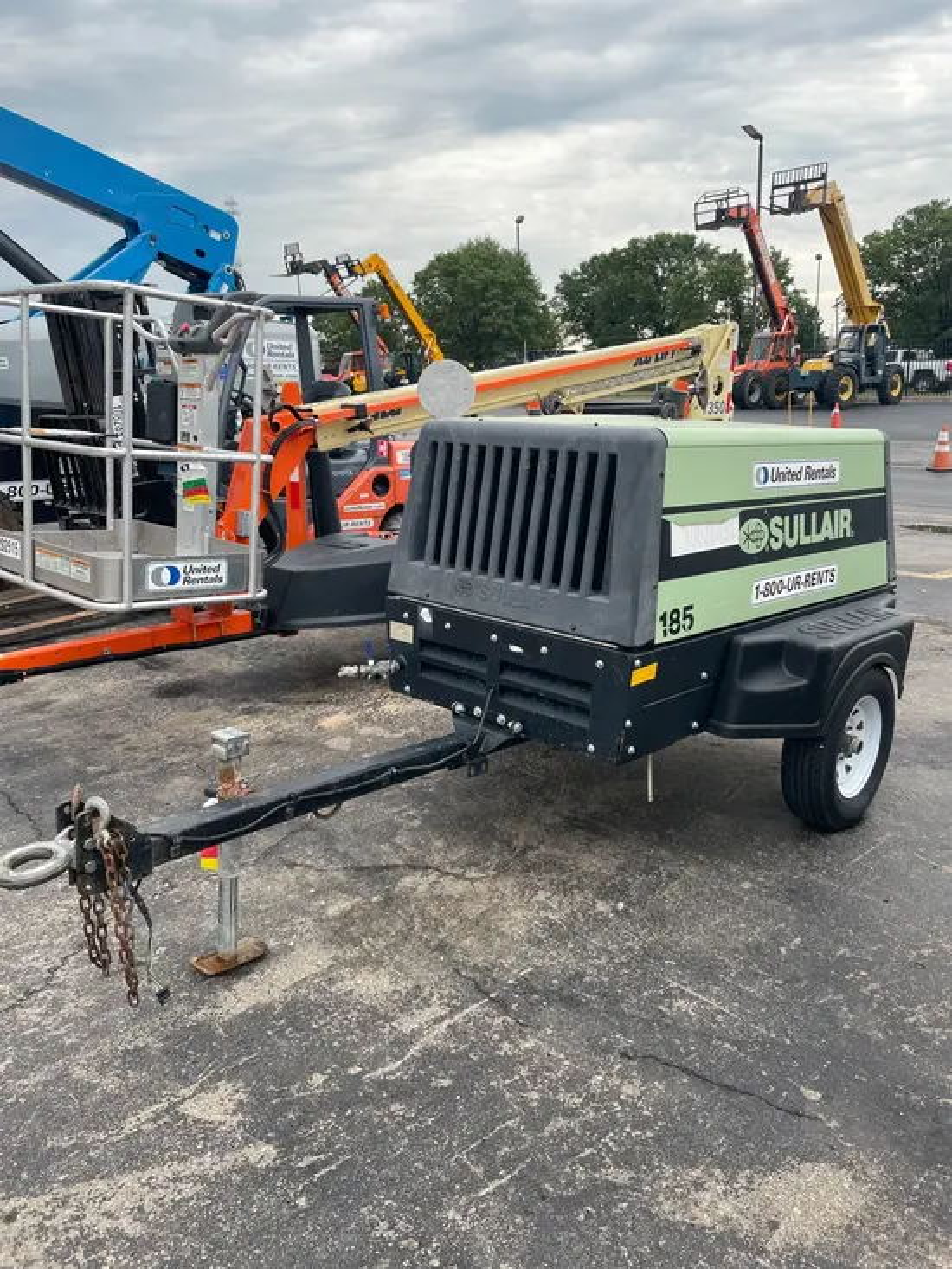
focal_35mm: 26
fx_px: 953
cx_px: 476
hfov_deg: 53.1
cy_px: 634
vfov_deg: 67.3
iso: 40
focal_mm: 4.2
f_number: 1.6
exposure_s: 1/192
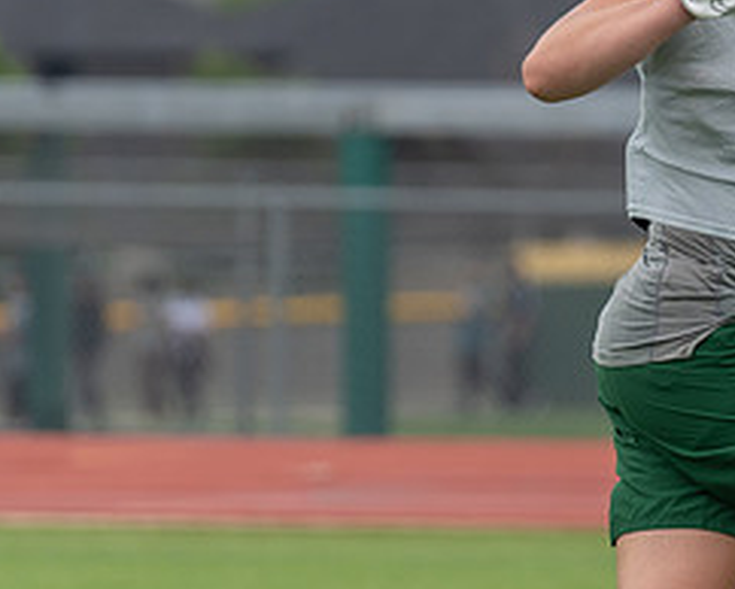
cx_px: 680
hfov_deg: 2.9
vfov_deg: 2.3
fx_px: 14456
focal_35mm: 664
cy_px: 63
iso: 200
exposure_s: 1/1250
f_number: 3.5
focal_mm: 200
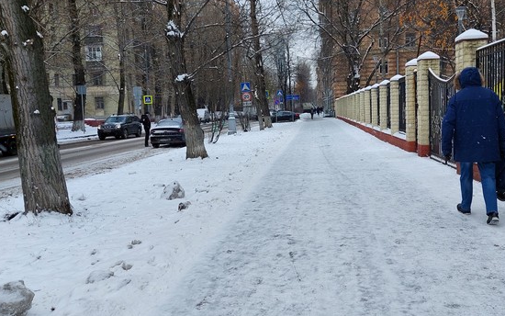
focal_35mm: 37
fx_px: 509
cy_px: 160
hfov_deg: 52.5
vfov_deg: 34.5
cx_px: 296
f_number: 1.8
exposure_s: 1/199
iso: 40
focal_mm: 5.23
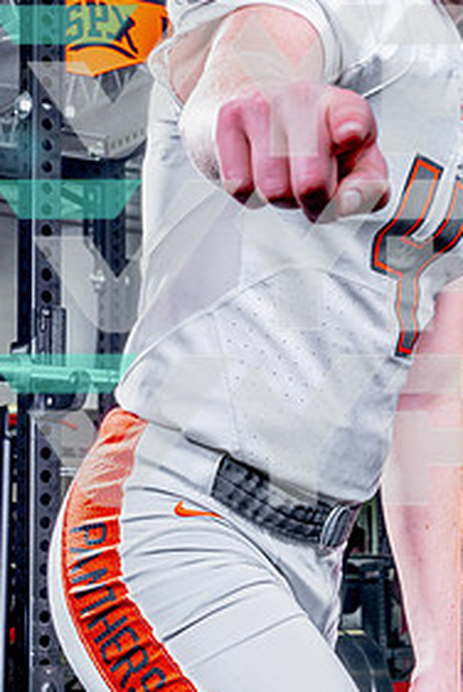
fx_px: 1693
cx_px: 358
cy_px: 256
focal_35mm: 88
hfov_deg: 15.5
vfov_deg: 23.0
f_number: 11
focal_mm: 55
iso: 100
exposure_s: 1/125
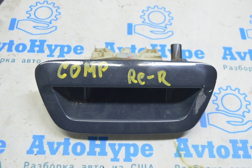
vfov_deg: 28.9
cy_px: 84
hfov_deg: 42.4
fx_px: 325
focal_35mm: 46
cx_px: 126
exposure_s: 1/15
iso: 400
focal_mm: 31
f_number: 5.6
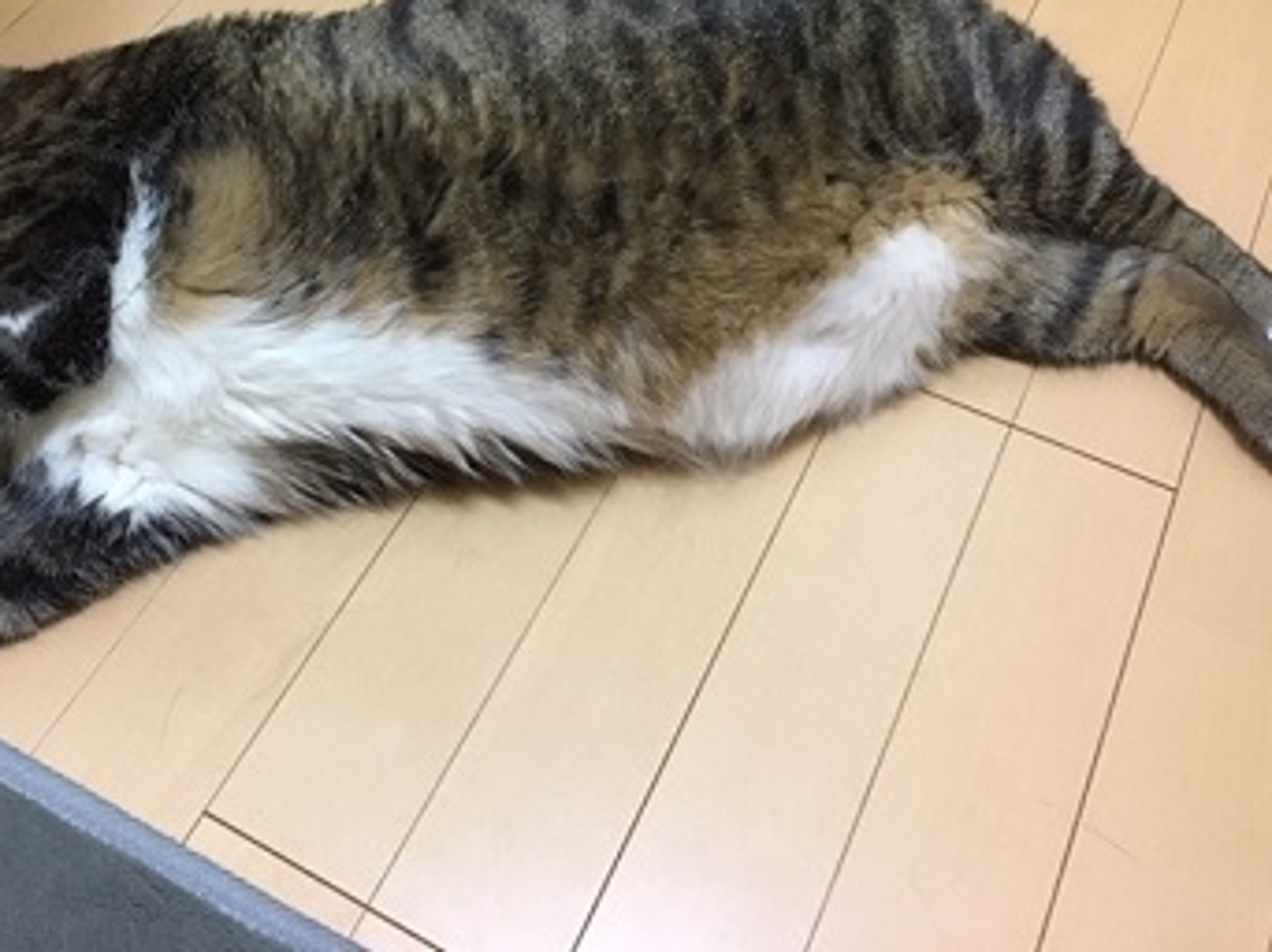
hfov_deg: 48.8
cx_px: 539
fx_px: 1395
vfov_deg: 37.3
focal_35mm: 38
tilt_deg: -52.2
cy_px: 331
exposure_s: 1/24
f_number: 2.2
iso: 200
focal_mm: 4.15
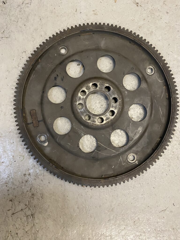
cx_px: 90
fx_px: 180
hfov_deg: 53.1
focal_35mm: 26
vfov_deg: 67.3
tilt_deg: -86.7
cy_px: 120
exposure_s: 1/50
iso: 500
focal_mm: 4.25
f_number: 1.8
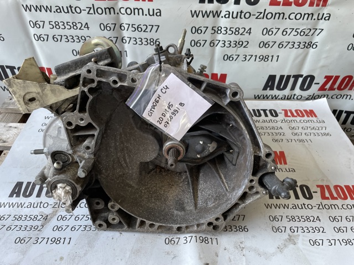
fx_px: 266
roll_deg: -2.6
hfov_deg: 67.3
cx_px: 177
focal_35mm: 26
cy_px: 132
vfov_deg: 53.0
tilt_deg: -40.9
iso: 100
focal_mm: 4.2
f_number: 1.6
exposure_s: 1/121
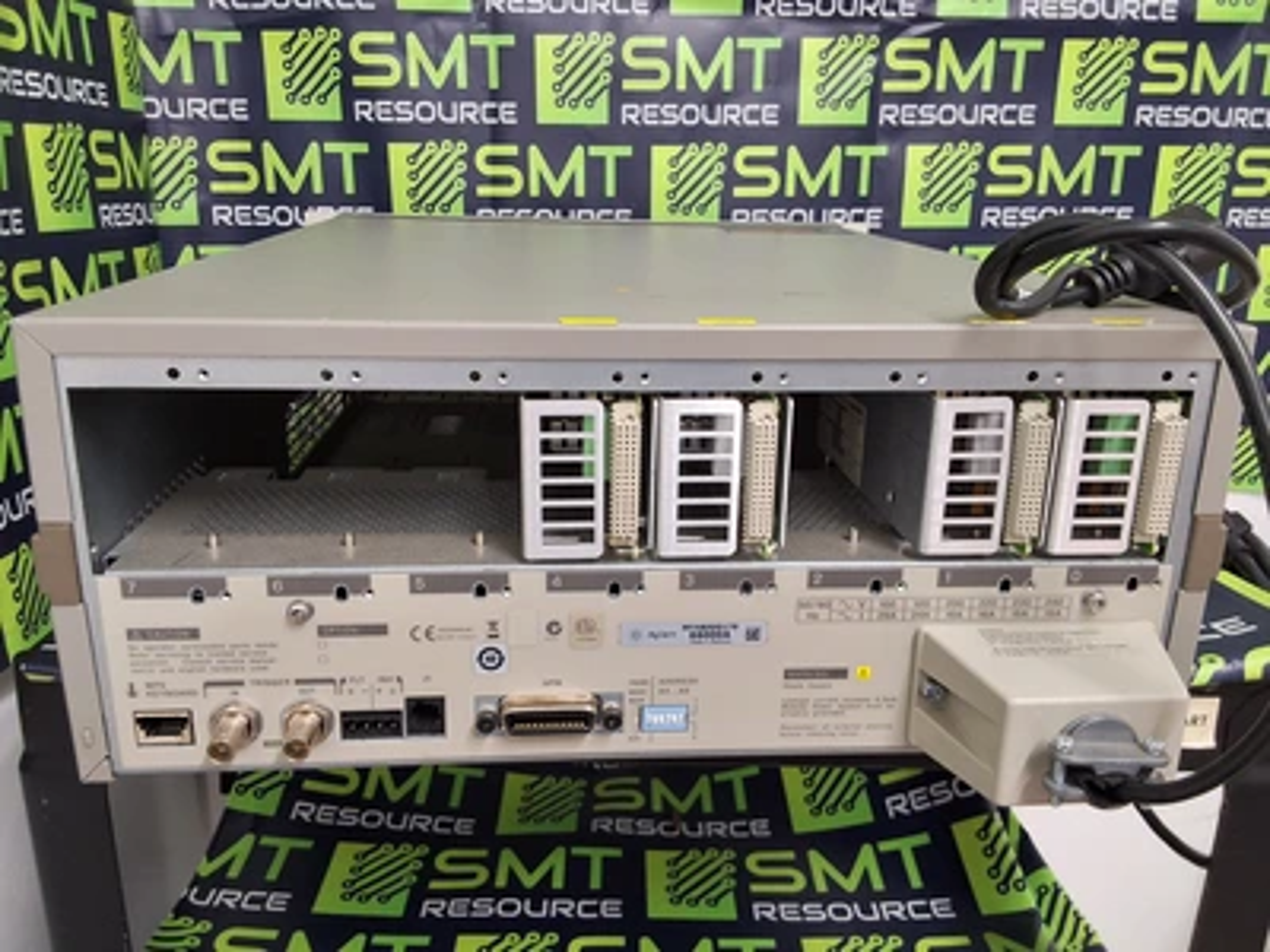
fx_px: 1027
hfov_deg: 63.4
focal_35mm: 28
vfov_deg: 49.7
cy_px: 476
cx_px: 635
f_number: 1.9
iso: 200
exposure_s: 1/40
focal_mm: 2.91
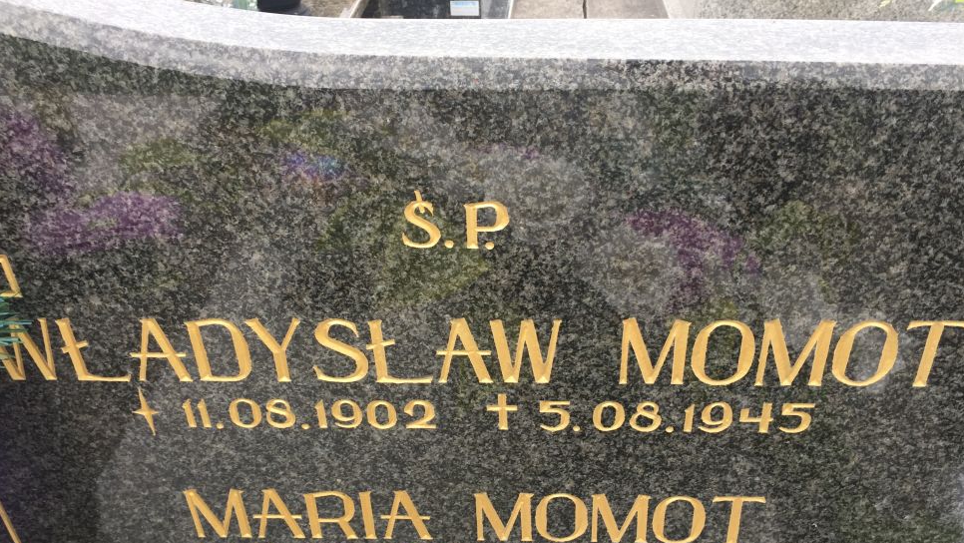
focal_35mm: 32
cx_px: 487
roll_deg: +0.0
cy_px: 317
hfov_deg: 61.0
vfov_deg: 36.6
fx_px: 818
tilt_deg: -33.4
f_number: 2.2
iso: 32
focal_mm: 4.15
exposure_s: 1/100
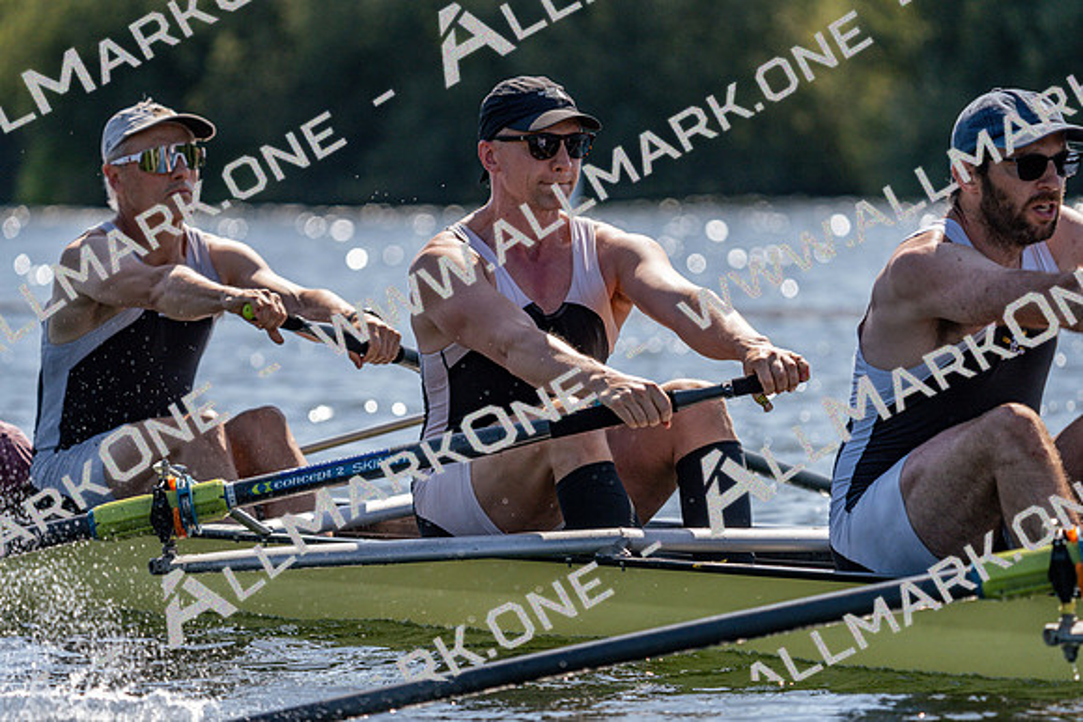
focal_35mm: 295
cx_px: 542
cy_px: 361
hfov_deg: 7.0
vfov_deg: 4.7
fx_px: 8876
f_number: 5.6
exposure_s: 1/2000
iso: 320
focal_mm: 295
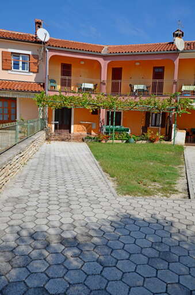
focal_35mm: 30
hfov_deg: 43.4
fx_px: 245
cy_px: 148
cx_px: 98
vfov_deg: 62.0
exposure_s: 1/320
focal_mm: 20
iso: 100
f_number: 9
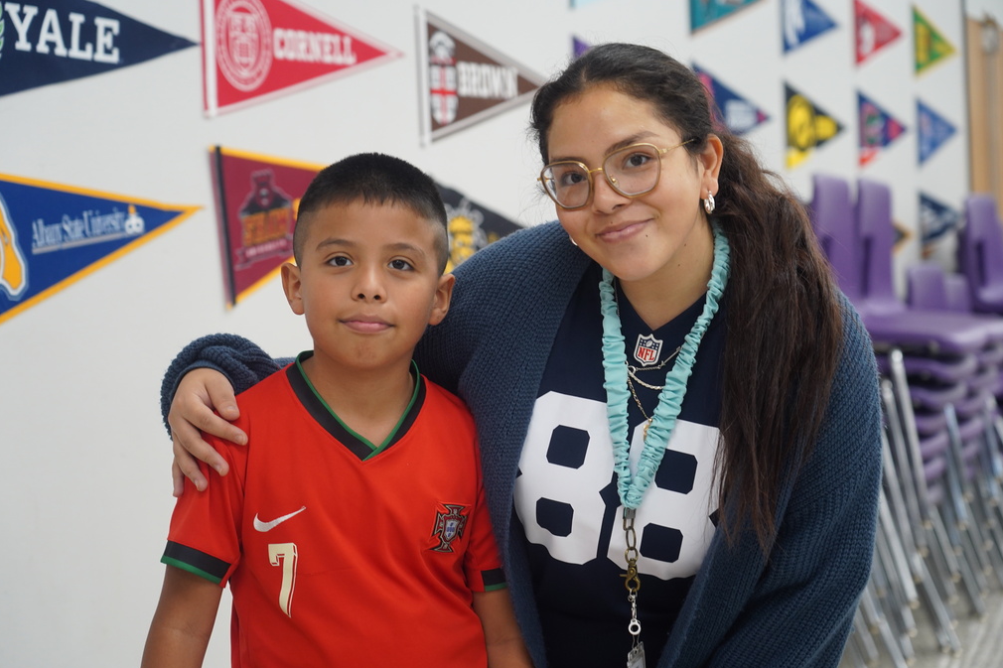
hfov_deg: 28.1
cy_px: 338
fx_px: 2006
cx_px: 502
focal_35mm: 72
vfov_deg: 18.9
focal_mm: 71
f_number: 4
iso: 1000
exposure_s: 1/160
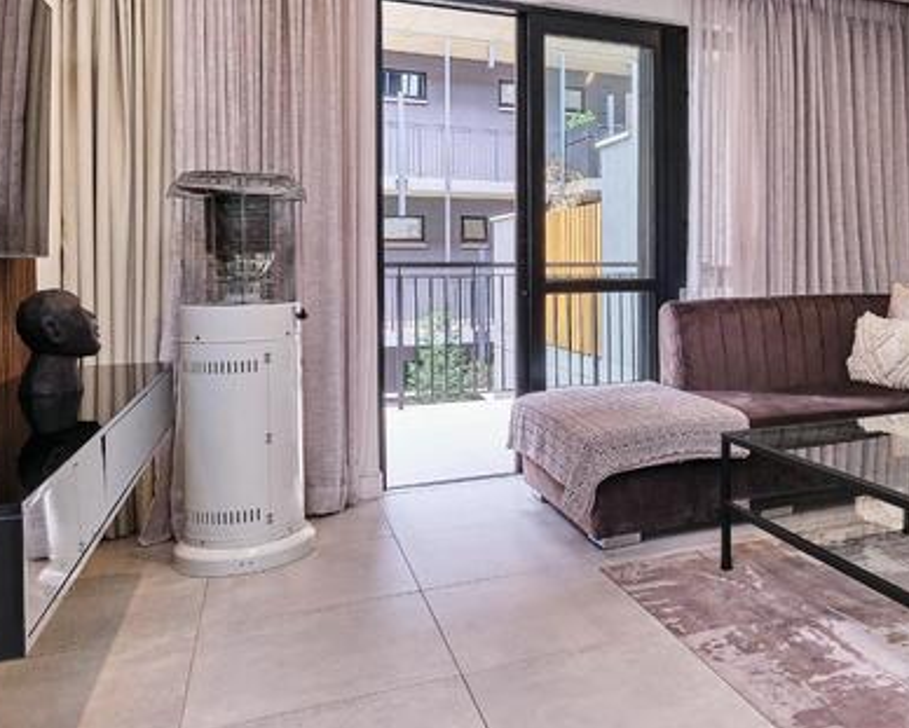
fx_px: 781
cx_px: 677
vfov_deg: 49.7
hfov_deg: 57.5
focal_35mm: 29
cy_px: 284
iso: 800
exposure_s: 1/25
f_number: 8
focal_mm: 10
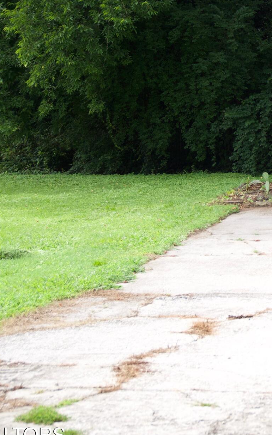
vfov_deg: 17.4
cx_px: 445
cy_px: 115
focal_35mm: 119
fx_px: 1412
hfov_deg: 10.5
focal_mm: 48
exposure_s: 1/640
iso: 250
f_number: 4
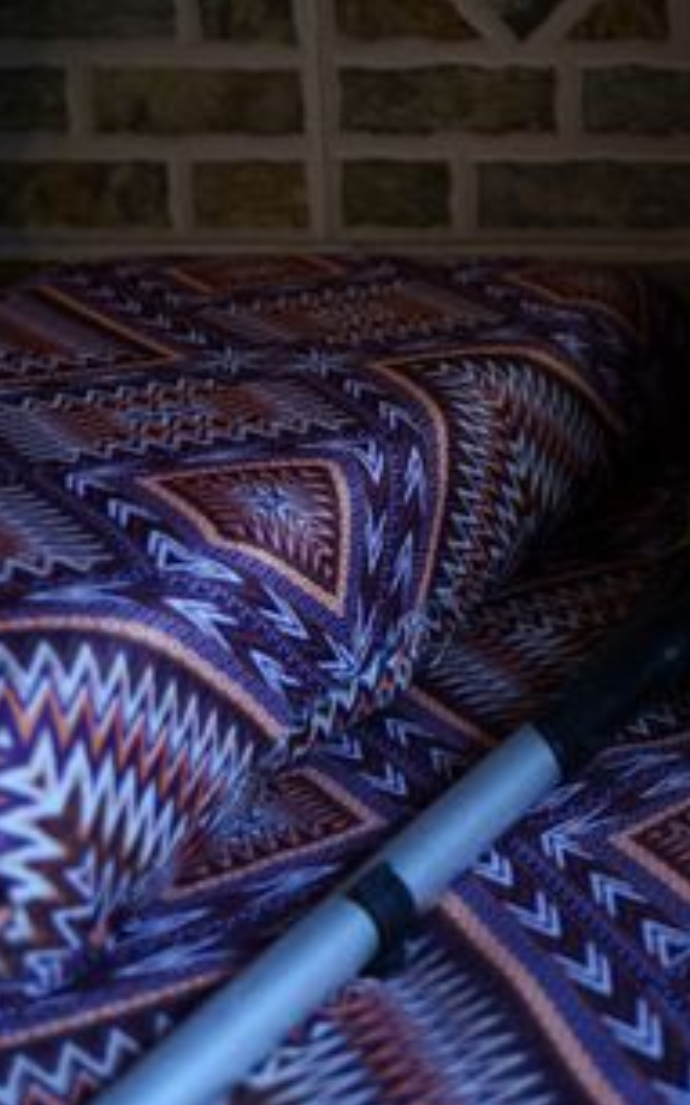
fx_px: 2379
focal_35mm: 79
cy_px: 96
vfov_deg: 25.3
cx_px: 1279
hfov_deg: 14.4
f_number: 2.8
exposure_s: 1/50
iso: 1000
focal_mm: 27.2
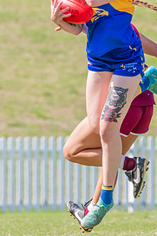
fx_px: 9117
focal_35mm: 1392
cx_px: 26
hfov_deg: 1.0
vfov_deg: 1.5
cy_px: 26
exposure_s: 1/1250
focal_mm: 420
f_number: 9
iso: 800
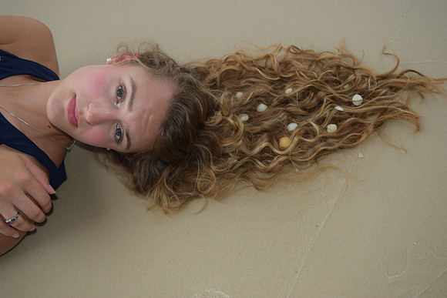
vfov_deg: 40.0
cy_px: 149
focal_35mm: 33
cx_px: 224
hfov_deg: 57.2
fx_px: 410
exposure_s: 1/200
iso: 100
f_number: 5
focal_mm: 22
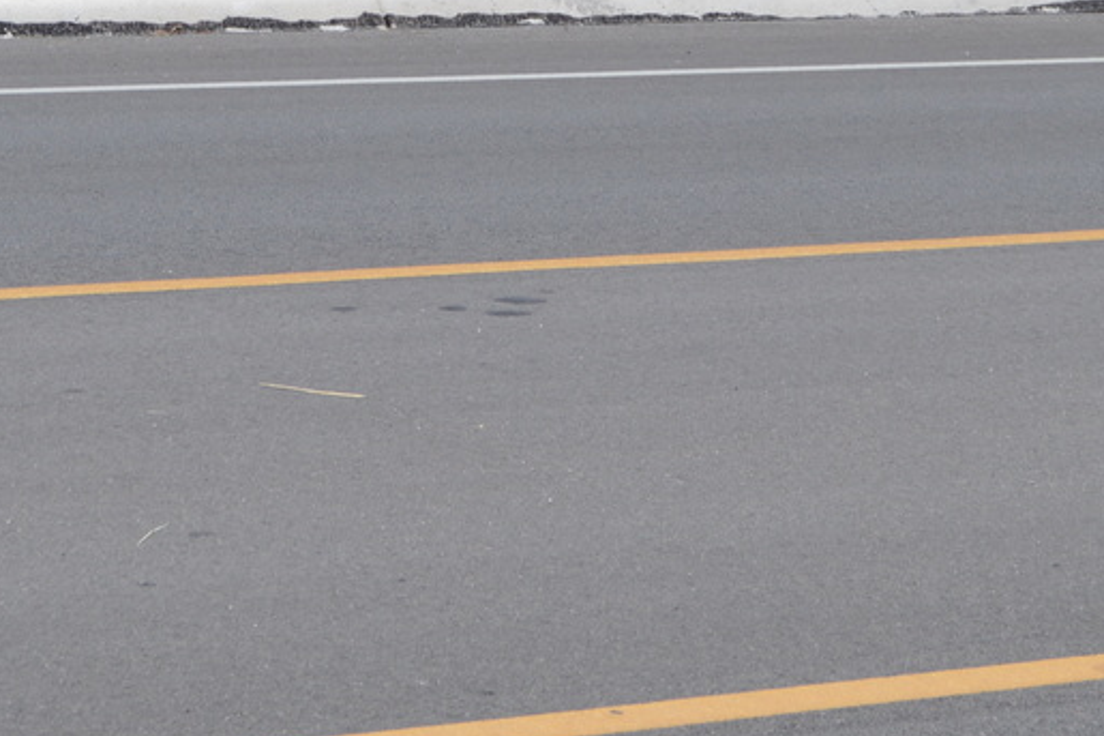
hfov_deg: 12.4
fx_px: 5076
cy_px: -294
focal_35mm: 166
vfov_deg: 8.1
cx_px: 491
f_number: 5.6
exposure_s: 1/125
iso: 110
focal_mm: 35
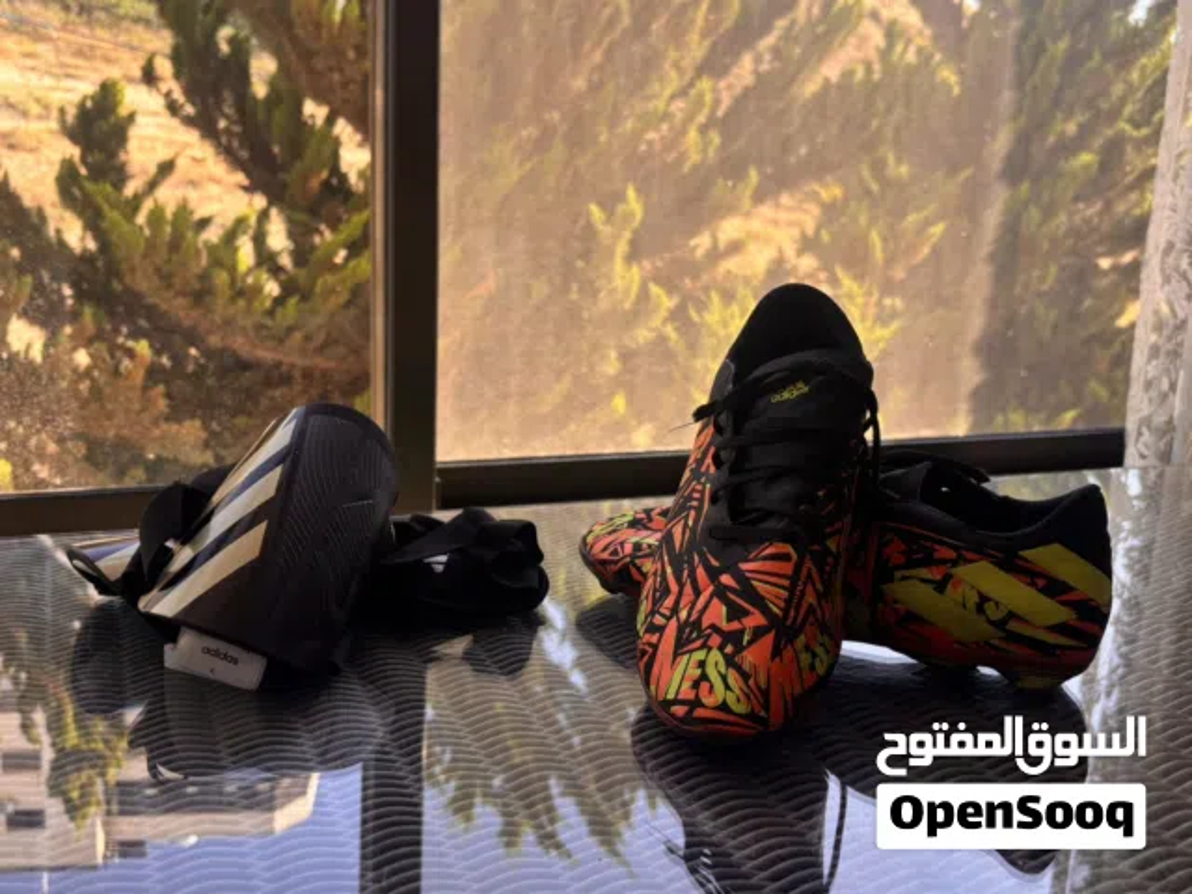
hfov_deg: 67.3
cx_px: 596
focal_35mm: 26
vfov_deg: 53.1
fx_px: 895
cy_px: 447
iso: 50
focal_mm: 5.96
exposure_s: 1/121
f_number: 1.6
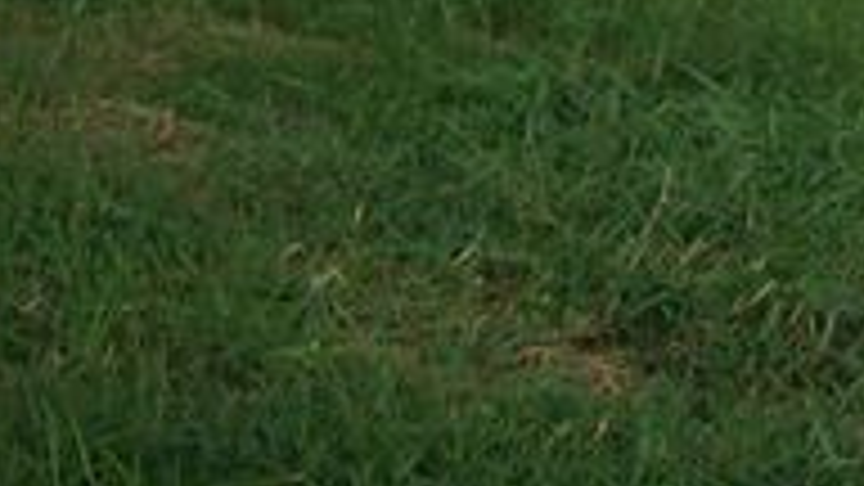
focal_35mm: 159
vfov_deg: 7.2
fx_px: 3643
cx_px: 1310
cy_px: -680
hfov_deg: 12.8
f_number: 7.2
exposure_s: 1/108
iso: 80
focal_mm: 5.8
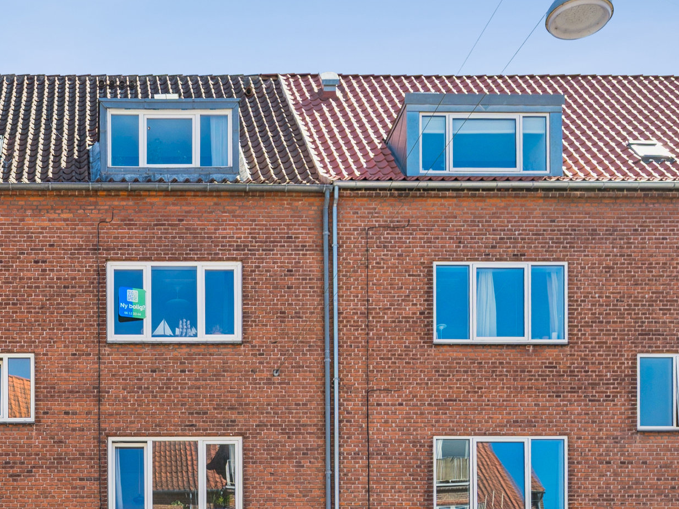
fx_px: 1082
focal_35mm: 55
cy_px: 519
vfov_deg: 25.1
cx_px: 19
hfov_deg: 32.4
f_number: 6.3
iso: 280
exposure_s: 1/400
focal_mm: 23.5
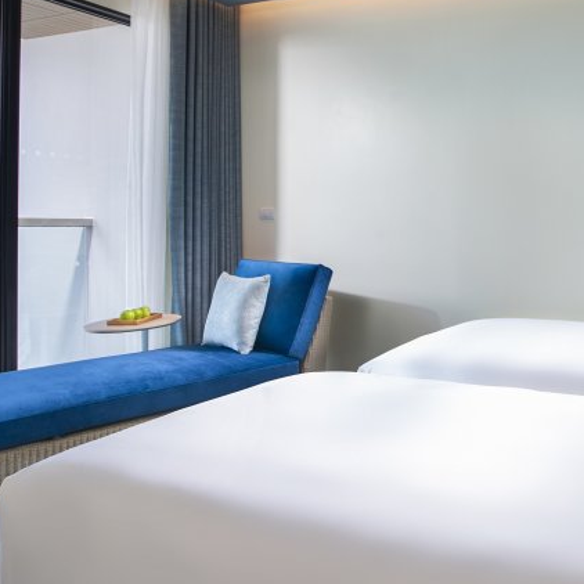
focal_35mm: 33
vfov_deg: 49.2
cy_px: 215
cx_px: 540
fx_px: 630
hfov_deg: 44.6
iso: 50
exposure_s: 1/5
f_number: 10
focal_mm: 16
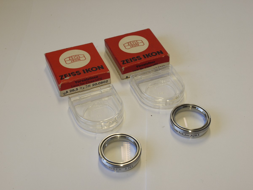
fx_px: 439
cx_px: 126
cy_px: 95
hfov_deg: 32.2
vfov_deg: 24.4
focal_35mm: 60
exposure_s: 1/40
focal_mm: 30
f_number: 8
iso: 250
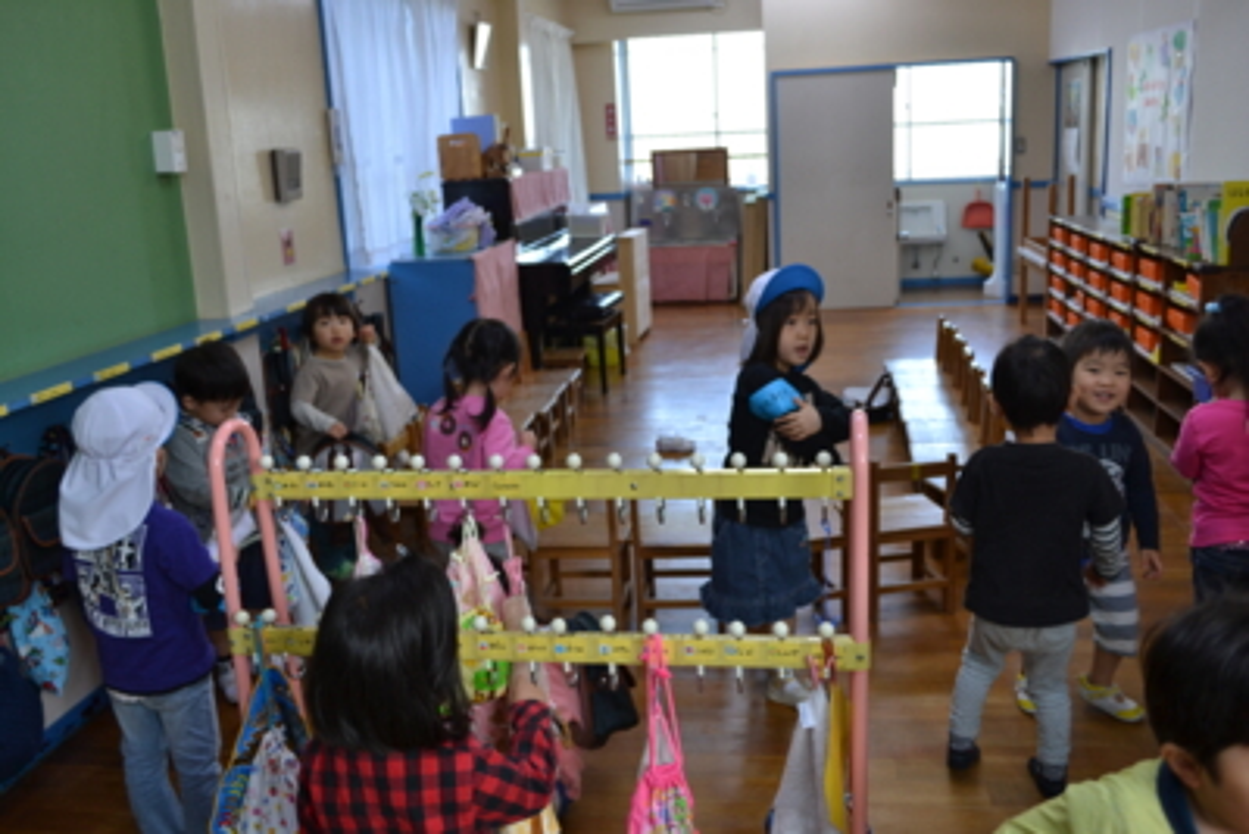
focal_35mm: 33
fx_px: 1145
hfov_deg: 57.2
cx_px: 624
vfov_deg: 40.0
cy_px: 417
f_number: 4.5
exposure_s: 1/80
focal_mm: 22
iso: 400
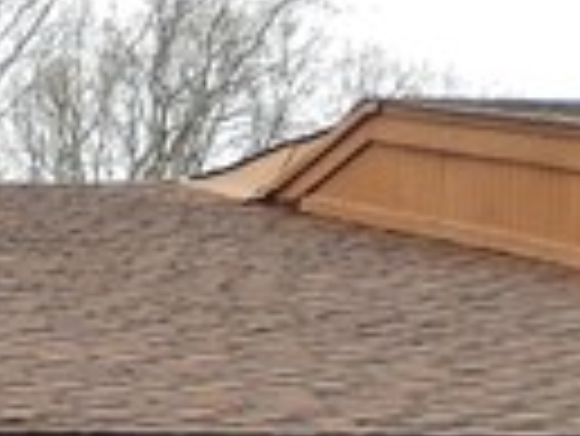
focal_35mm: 198
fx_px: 3321
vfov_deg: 7.0
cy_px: 1151
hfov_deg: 9.1
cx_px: -764
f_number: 3.4
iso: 180
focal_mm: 4.5
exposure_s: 1/160
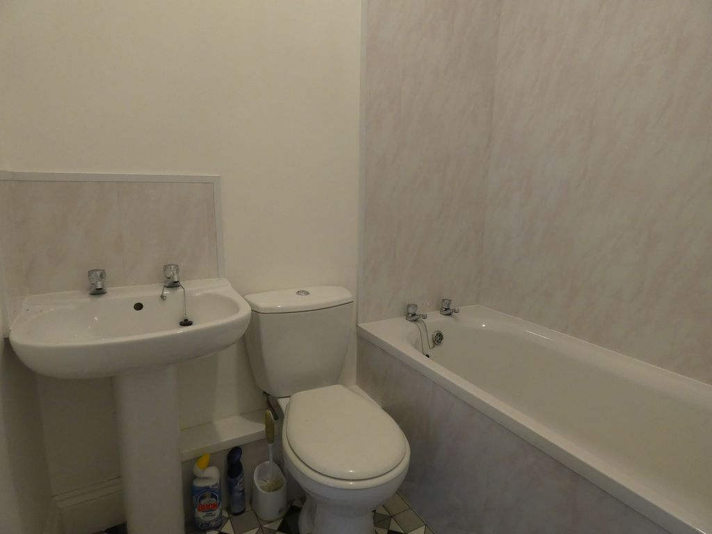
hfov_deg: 81.7
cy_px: 267
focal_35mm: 20
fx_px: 411
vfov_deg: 66.0
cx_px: 356
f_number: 2.8
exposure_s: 1/60
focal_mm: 3.6
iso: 320
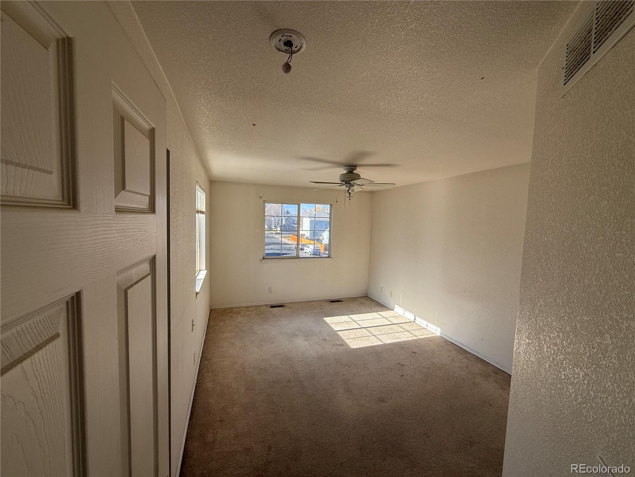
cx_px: 318
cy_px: 238
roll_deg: -1.9
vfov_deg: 85.7
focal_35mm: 14
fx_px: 257
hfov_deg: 102.1
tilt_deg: -3.6
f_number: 2.2
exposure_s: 1/294
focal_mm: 2.22
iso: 50
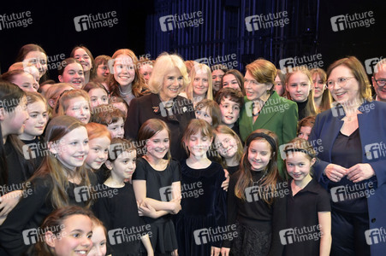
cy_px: 128
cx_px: 193
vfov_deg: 35.0
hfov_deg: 50.7
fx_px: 407
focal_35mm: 38
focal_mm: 38
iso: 5000
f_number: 5.6
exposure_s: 1/250
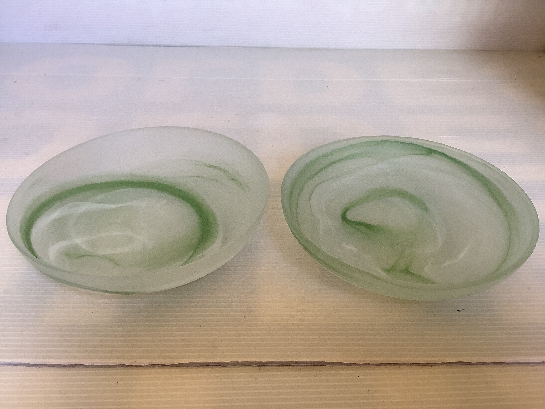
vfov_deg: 45.4
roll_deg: -2.4
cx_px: 272
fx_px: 488
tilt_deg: -35.8
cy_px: 204
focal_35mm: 31
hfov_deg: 58.4
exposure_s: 1/50
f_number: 2.4
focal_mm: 3.3
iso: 50
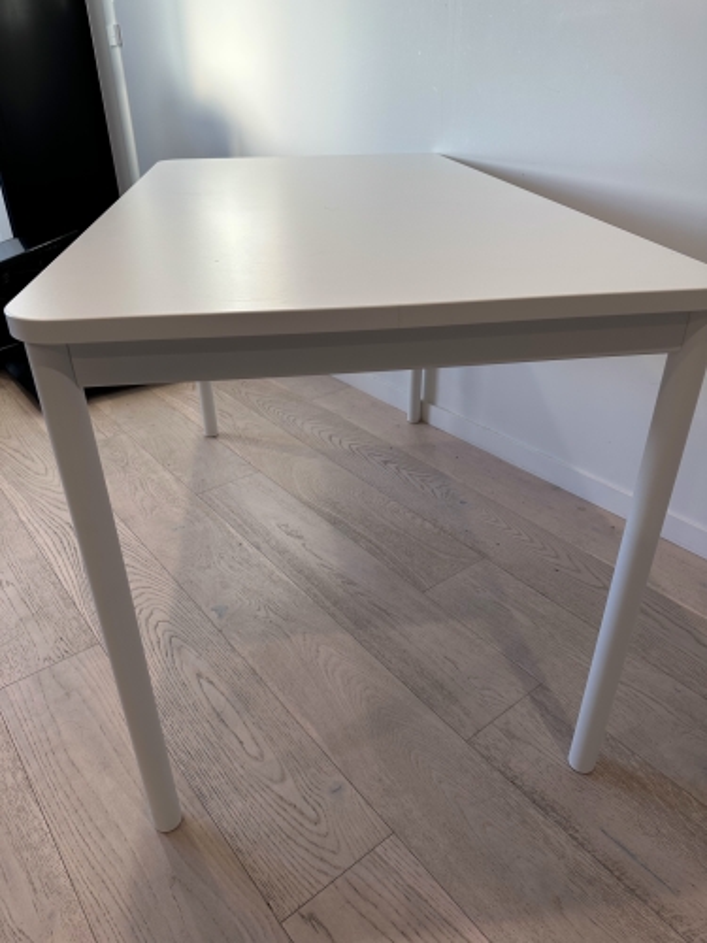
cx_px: 354
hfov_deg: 56.8
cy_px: 472
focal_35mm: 24
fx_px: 654
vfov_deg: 71.6
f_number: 1.78
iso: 64
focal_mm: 6.86
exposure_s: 1/100
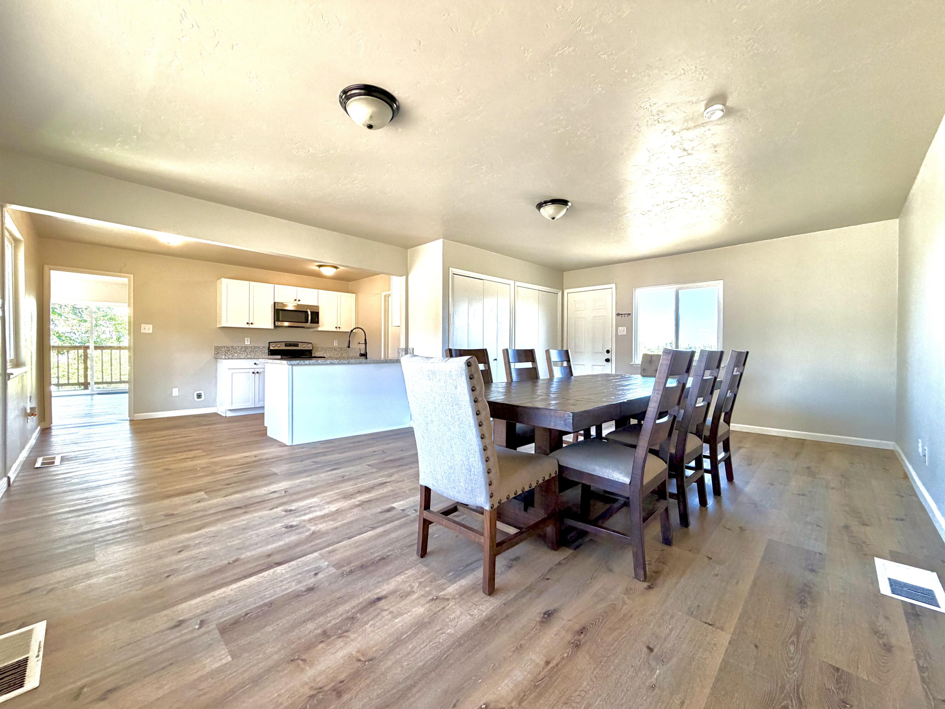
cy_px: 354
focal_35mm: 14
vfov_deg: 85.7
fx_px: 382
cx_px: 472
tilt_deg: -1.6
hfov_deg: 102.1
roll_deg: +0.0
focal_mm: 2.22
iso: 250
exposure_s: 1/120
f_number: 2.2
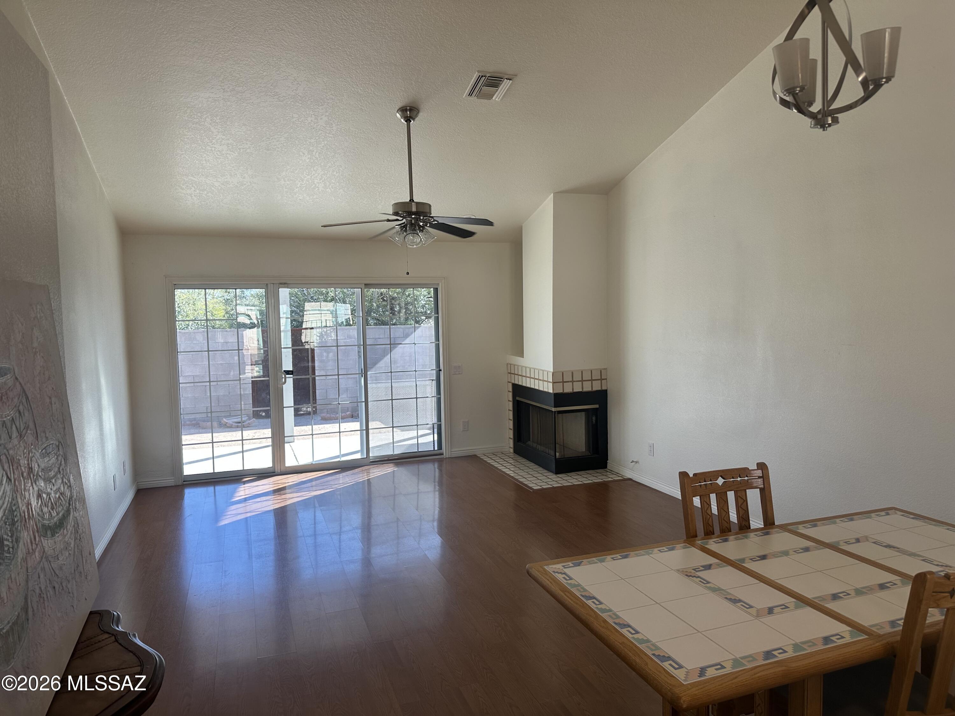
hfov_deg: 71.6
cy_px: 358
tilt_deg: -2.8
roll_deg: +1.2
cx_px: 478
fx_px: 662
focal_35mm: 24
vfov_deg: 56.8
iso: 64
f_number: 1.78
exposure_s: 1/166
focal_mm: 6.86
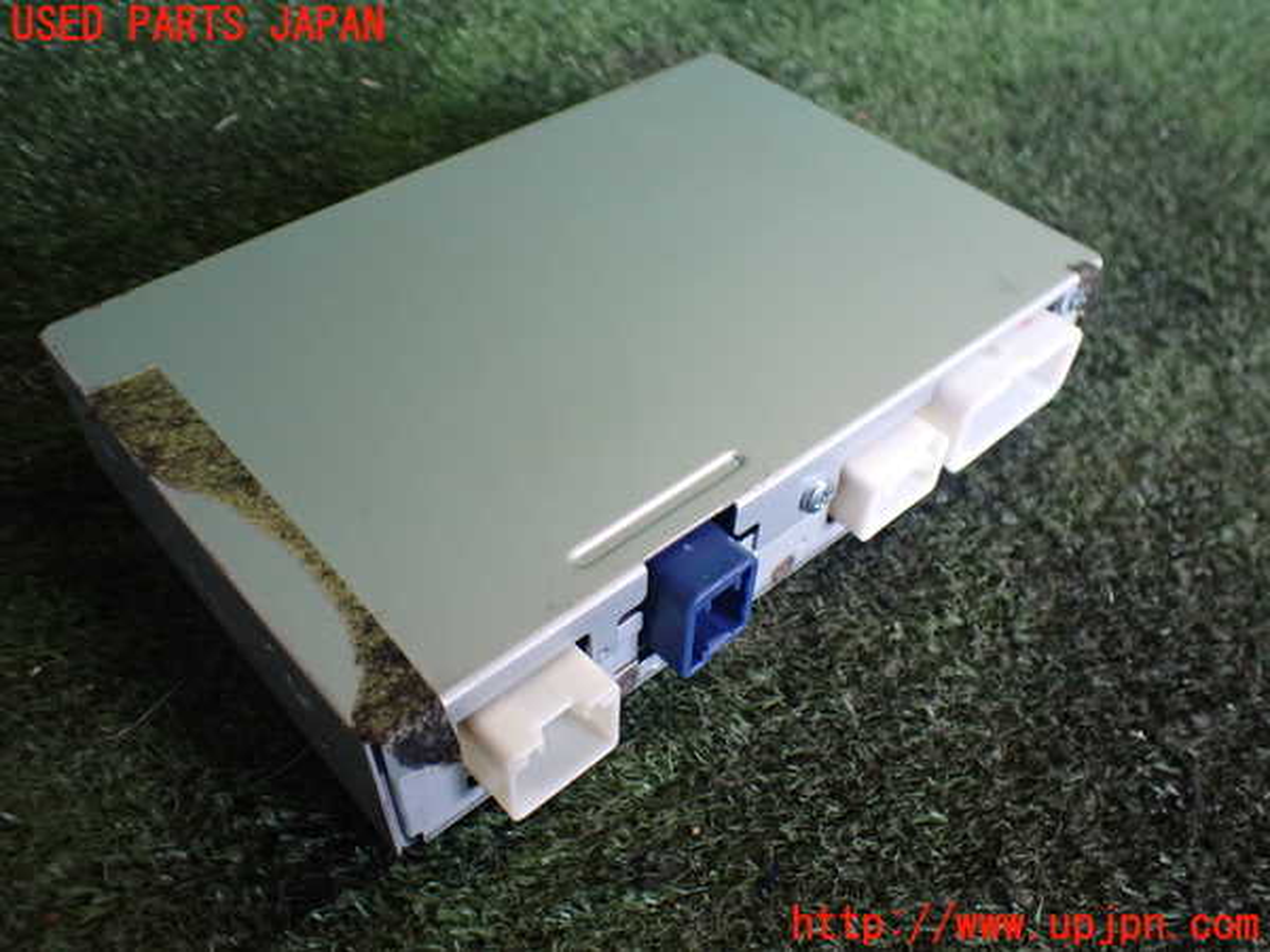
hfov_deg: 60.0
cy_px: 476
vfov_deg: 46.8
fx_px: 1101
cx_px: 635
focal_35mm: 30
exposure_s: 1/125
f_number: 2.3
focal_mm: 5.4
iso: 500
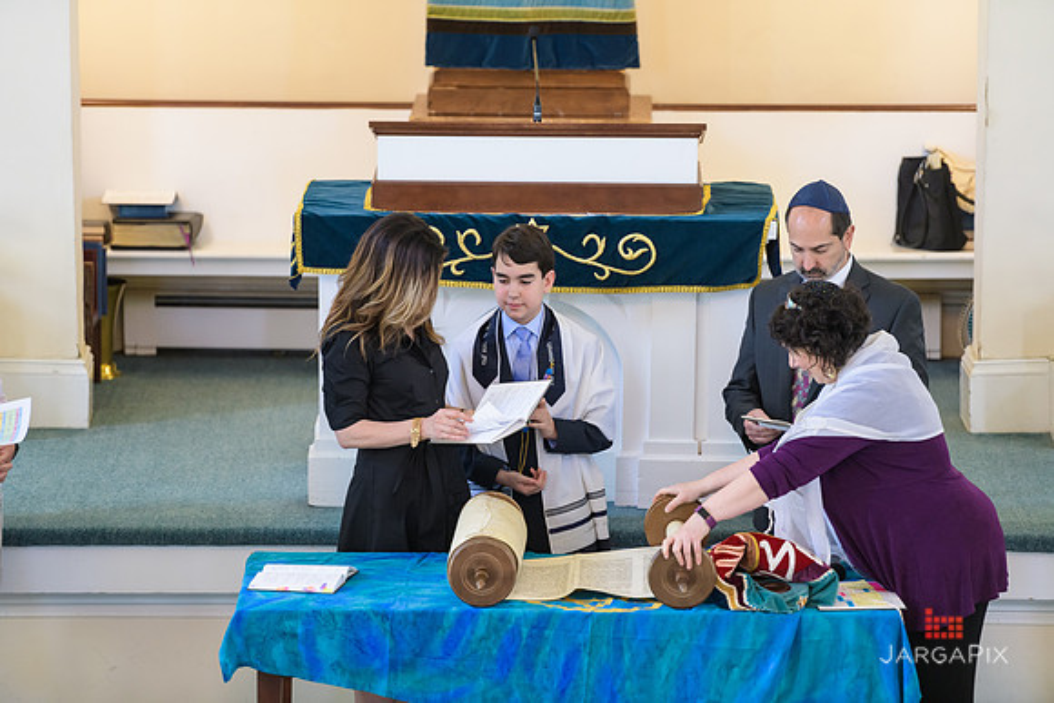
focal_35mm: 200
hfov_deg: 10.3
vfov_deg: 6.9
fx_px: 5857
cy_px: 352
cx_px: 527
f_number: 3.2
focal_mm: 200
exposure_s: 1/125
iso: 1250
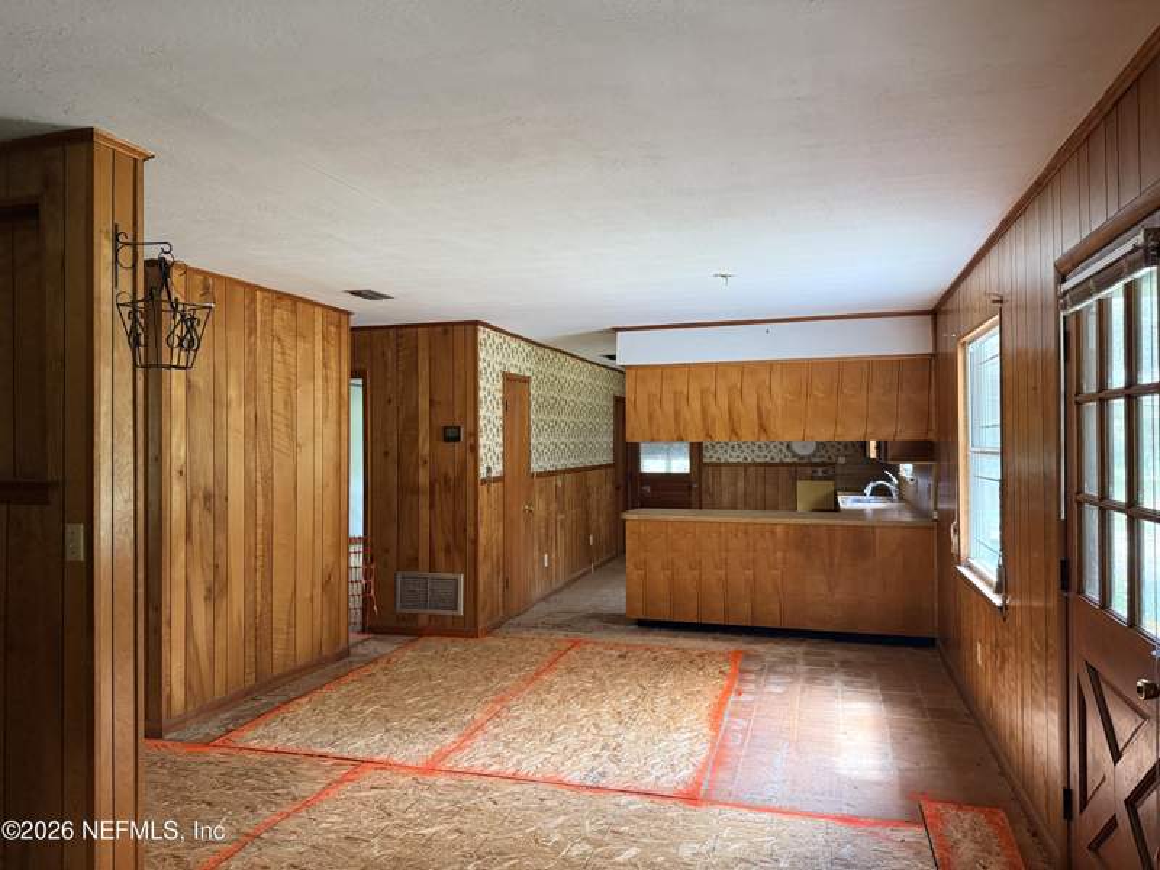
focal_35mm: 24
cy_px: 435
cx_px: 580
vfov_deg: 56.8
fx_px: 804
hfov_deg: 71.6
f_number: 1.78
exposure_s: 1/60
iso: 320
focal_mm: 6.76
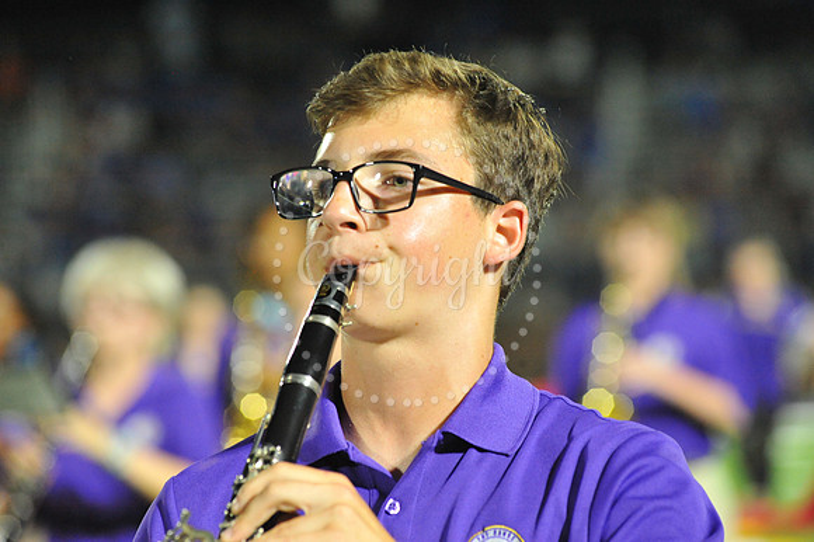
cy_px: 271
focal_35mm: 200
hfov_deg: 10.3
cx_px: 407
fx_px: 4519
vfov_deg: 6.9
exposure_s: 1/250
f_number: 5.6
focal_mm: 200
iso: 5000
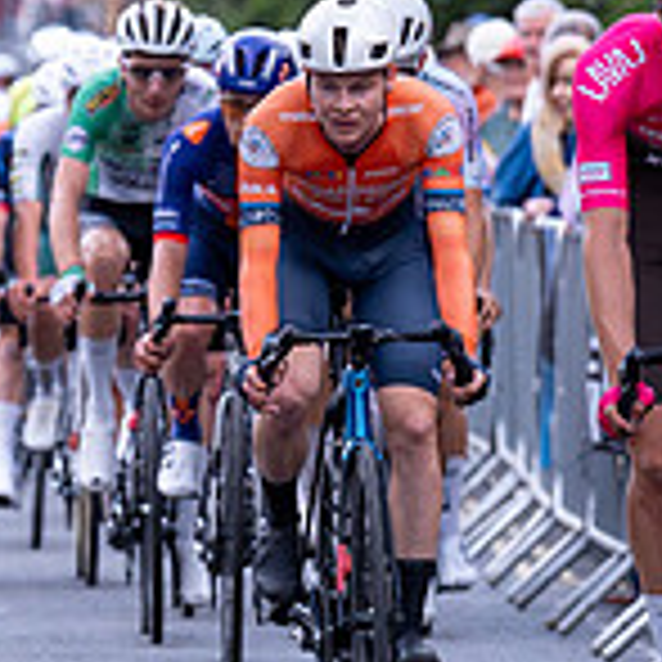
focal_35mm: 593
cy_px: 8
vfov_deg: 3.0
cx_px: 612
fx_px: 12830
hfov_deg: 3.0
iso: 2000
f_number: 3.5
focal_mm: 133
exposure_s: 1/800
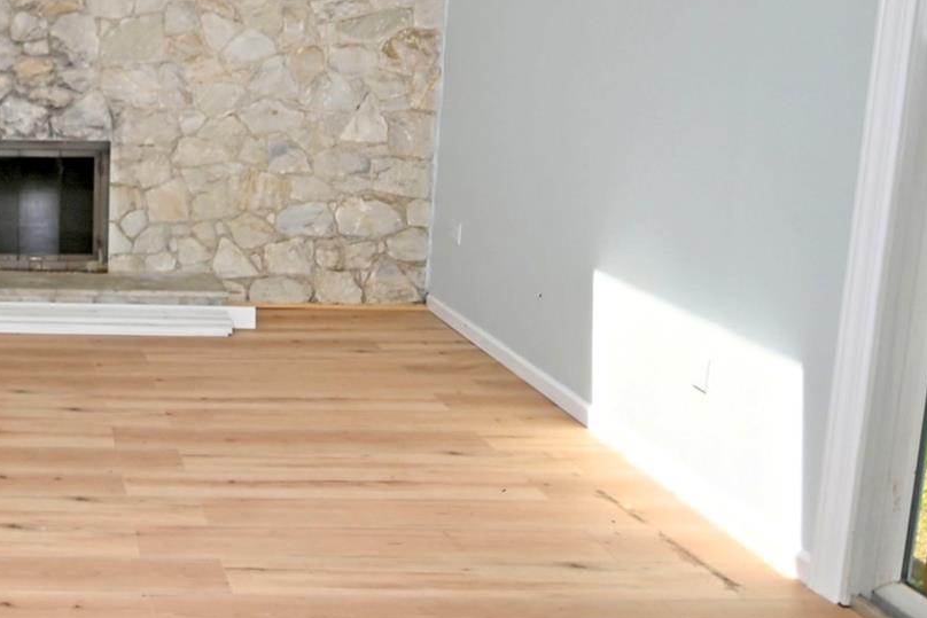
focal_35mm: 38
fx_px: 979
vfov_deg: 34.2
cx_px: 11
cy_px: 139
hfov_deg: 43.8
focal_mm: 10
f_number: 6.3
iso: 100
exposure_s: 1/160
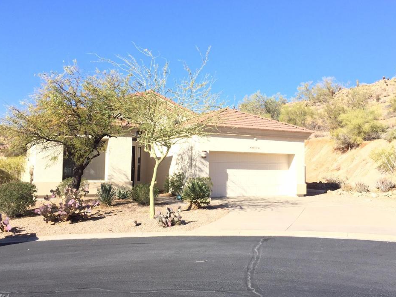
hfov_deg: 56.8
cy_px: 143
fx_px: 366
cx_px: 207
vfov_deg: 44.2
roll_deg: -1.6
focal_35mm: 32
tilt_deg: +4.7
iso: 32
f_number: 2.2
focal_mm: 4.15
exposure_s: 1/1276
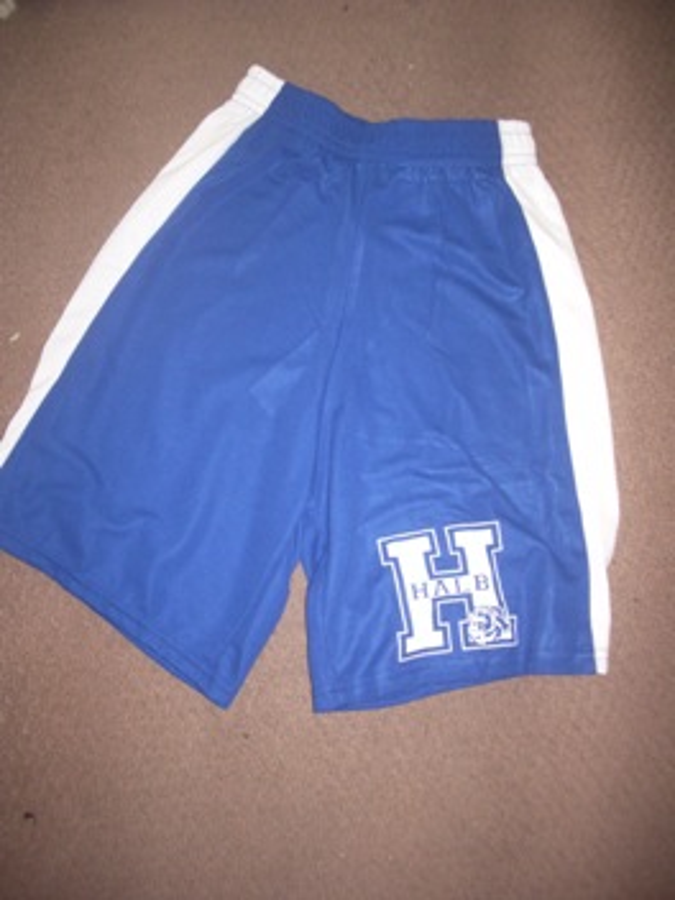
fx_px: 910
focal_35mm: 35
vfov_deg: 52.6
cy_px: 450
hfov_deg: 40.7
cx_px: 338
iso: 160
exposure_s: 1/40
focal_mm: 5.8
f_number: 2.6
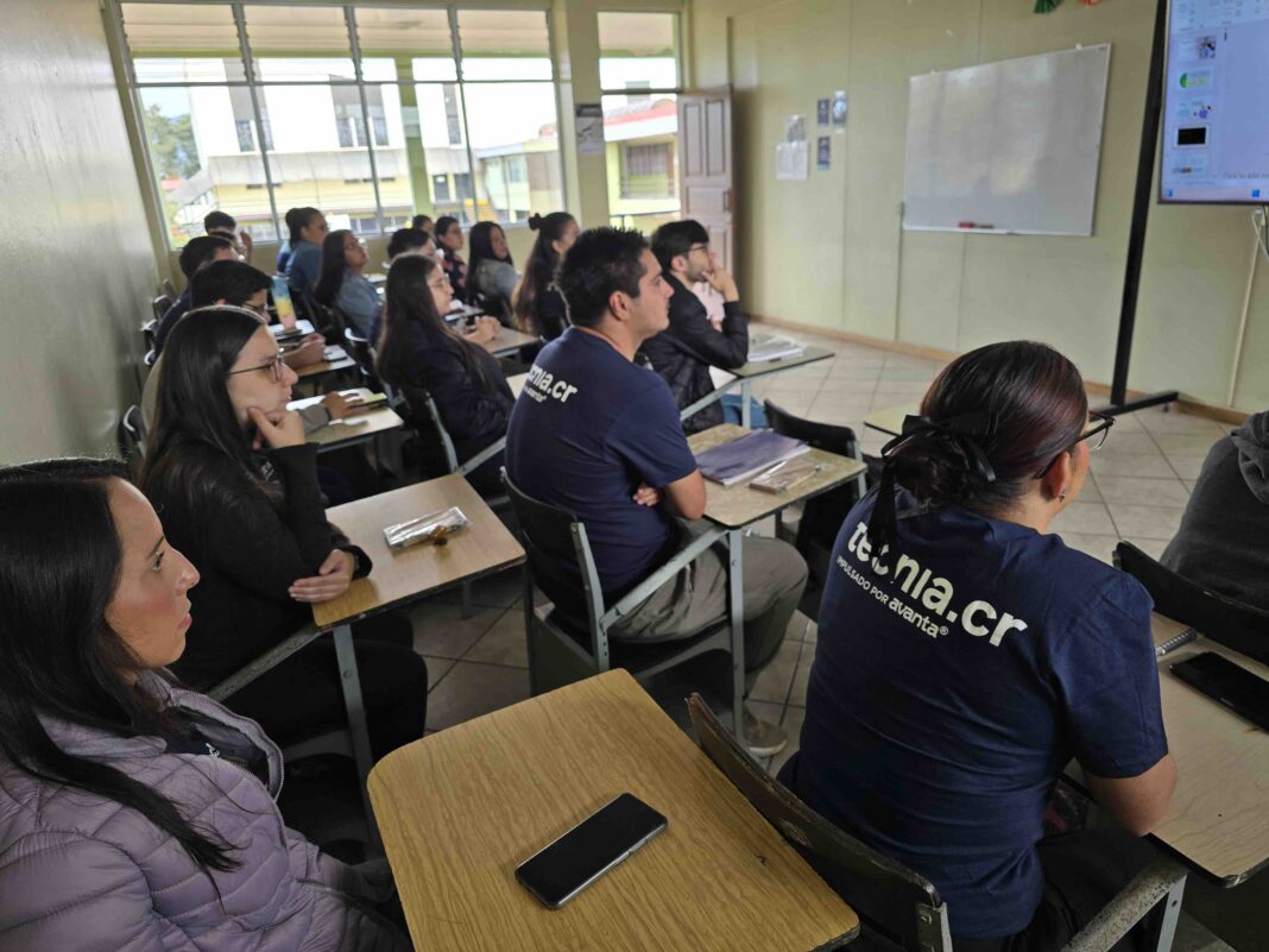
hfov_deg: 73.9
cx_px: 634
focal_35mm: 23
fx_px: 843
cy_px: 476
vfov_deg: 58.9
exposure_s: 1/180
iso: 80
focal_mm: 6.3
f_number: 1.7
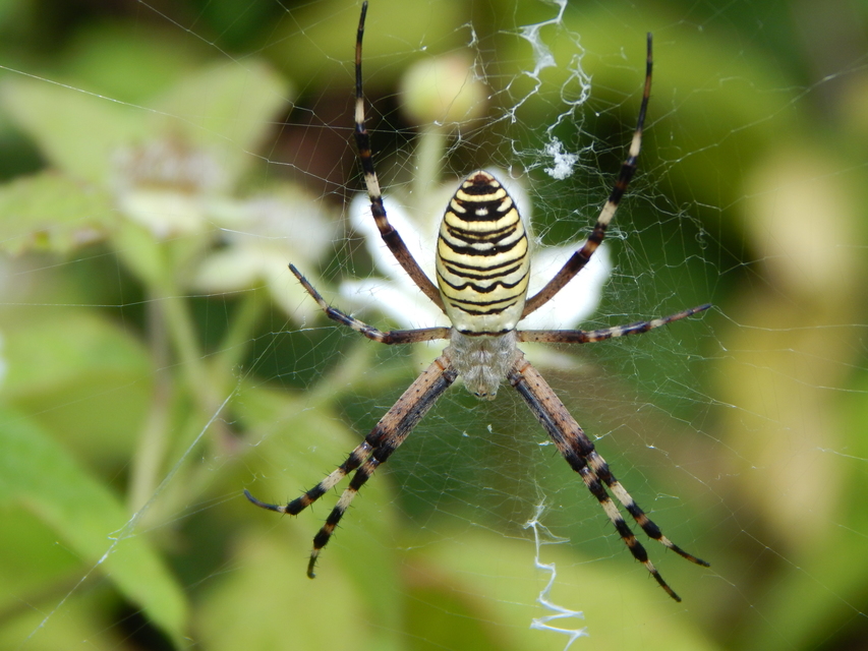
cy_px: 326
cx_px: 434
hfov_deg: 7.9
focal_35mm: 250
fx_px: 6270
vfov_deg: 5.9
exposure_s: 1/200
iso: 125
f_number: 5.6
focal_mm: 44.9
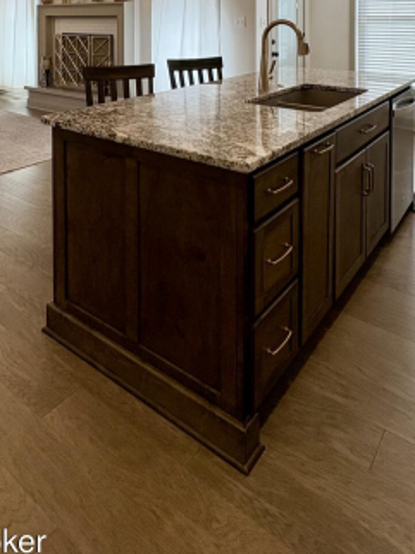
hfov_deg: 48.0
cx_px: 174
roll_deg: +0.8
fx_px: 464
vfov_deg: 51.5
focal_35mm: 29
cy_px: 20
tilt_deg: +1.3
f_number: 2.2
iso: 200
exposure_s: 1/120
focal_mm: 2.22
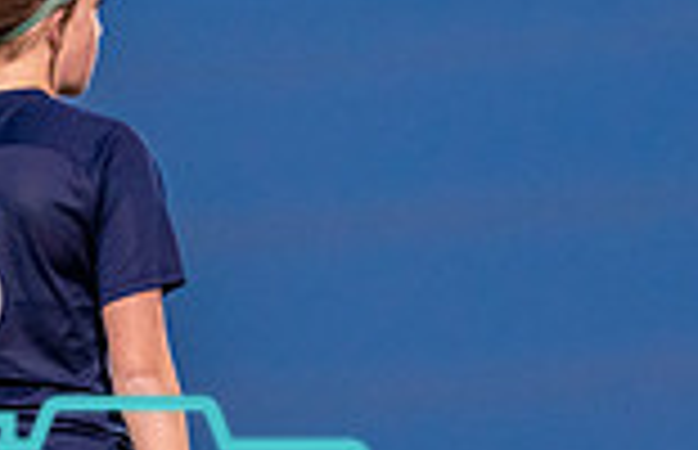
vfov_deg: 1.4
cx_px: 7
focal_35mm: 945
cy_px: 740
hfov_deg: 2.2
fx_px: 18141
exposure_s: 1/1000
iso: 3200
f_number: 2.8
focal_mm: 200
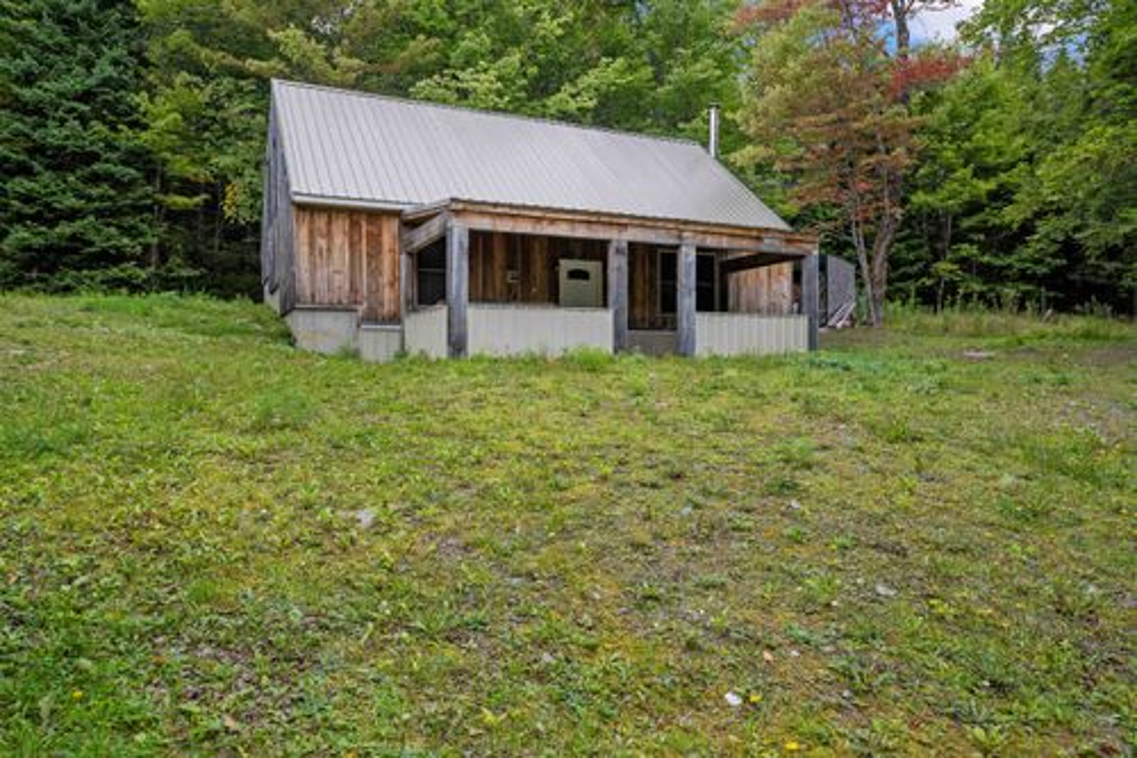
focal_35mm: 24
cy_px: 379
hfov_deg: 73.8
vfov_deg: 53.1
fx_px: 758
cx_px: 568
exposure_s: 1/40
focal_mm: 24
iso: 100
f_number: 8
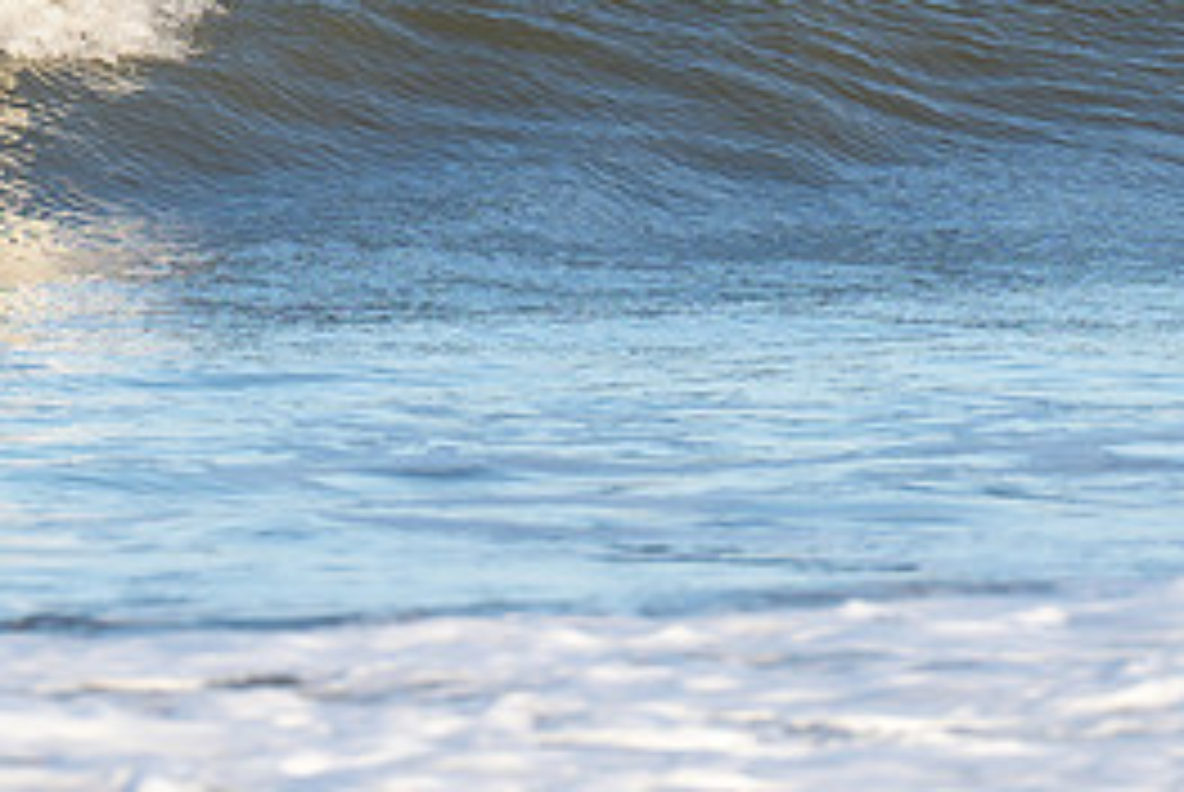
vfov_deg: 1.8
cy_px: 75
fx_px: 24727
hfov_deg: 2.7
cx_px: 180
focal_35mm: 751
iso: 160
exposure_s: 1/1000
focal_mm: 200
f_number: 4
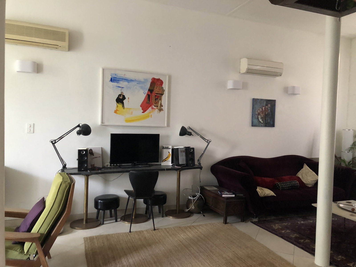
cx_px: 178
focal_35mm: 28
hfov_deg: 63.4
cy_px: 134
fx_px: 288
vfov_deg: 49.7
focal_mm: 3.99
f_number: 1.8
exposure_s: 1/12
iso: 100
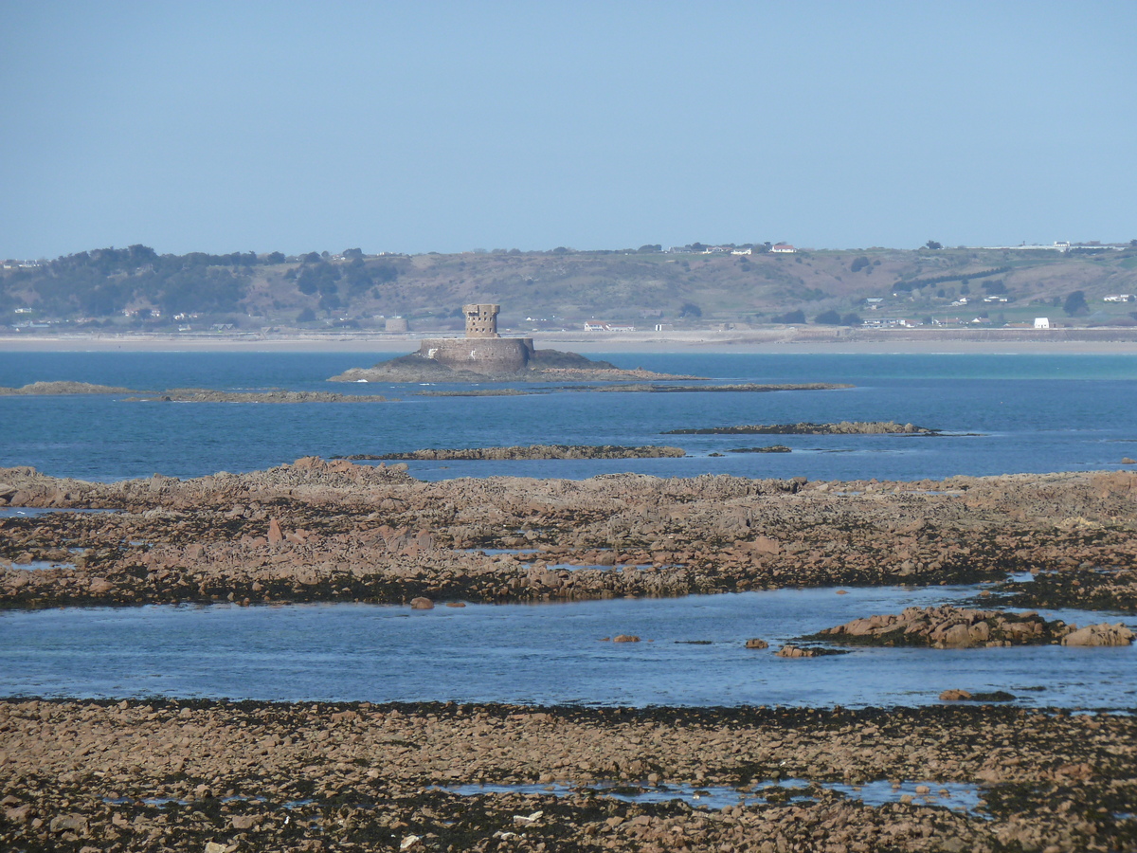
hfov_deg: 10.9
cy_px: 426
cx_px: 568
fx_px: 5978
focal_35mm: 182
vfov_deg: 8.2
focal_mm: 29.9
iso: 80
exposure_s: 1/400
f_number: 5
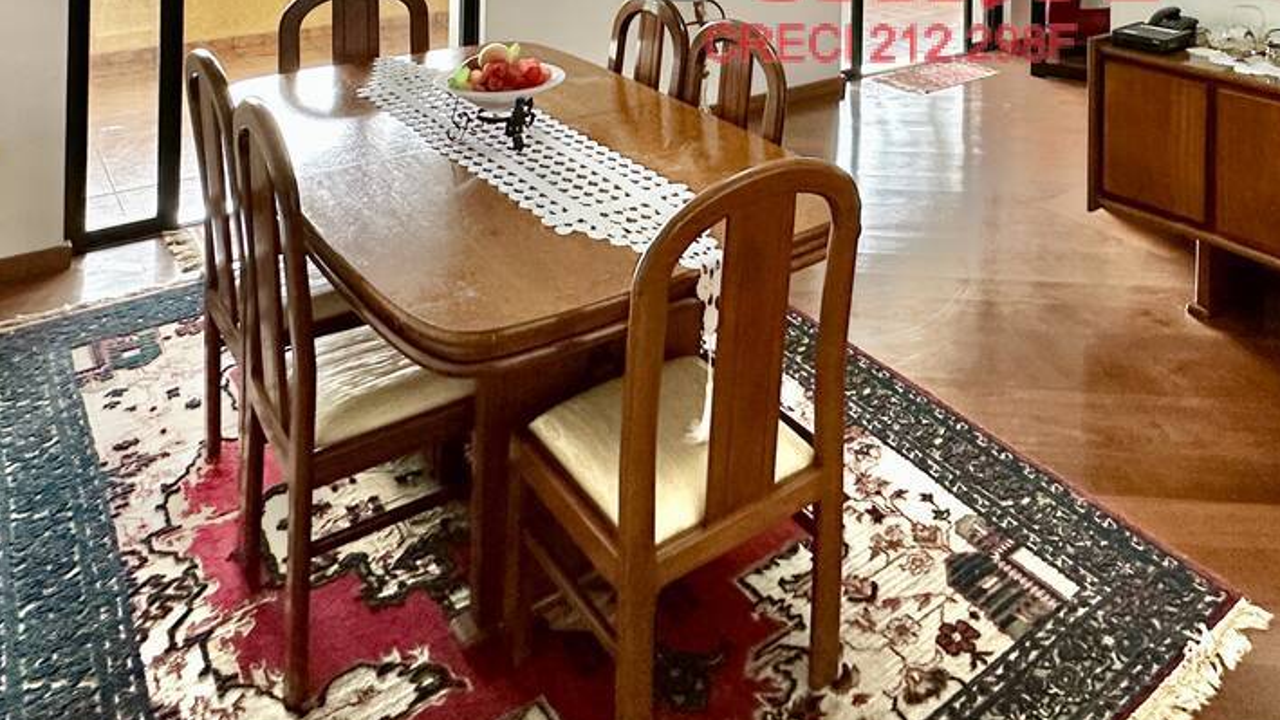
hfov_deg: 61.1
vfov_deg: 30.0
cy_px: -217
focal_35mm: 31
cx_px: 852
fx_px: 1052
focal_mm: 2.22
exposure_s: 1/120
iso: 200
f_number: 2.2
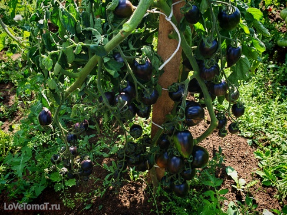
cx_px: 144
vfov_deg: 46.8
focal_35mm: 30
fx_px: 249
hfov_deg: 60.0
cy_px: 108
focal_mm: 6.83
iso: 50
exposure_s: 1/360
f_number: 2
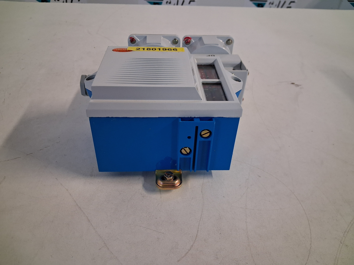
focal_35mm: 27
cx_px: 177
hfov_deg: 65.3
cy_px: 132
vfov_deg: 51.4
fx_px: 276
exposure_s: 1/33
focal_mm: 4
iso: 640
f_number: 1.8
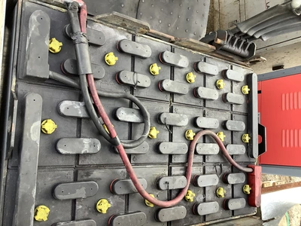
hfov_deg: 58.4
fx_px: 270
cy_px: 113
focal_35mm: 31
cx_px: 150
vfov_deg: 45.4
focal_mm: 3.3
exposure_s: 1/120
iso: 100
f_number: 2.4
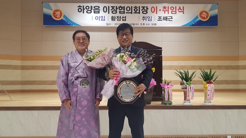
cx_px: 120
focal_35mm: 29
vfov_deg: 40.2
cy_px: 75
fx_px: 189
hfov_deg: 66.1
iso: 125
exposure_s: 1/60
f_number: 1.7
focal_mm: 4.2
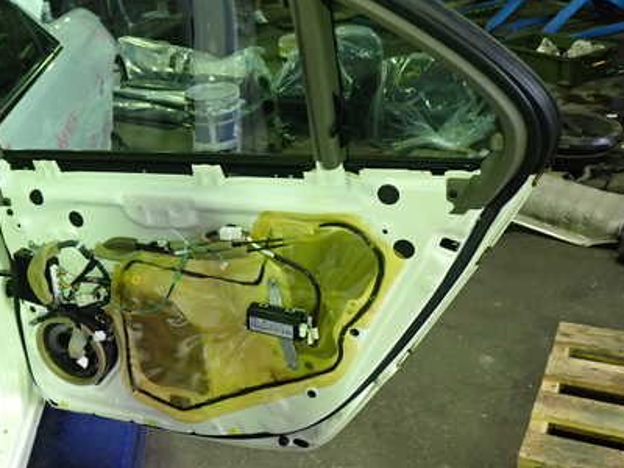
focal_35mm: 45
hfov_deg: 41.3
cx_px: 189
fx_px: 811
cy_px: 225
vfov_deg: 32.2
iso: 400
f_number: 2.3
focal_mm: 5.4
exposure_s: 1/30
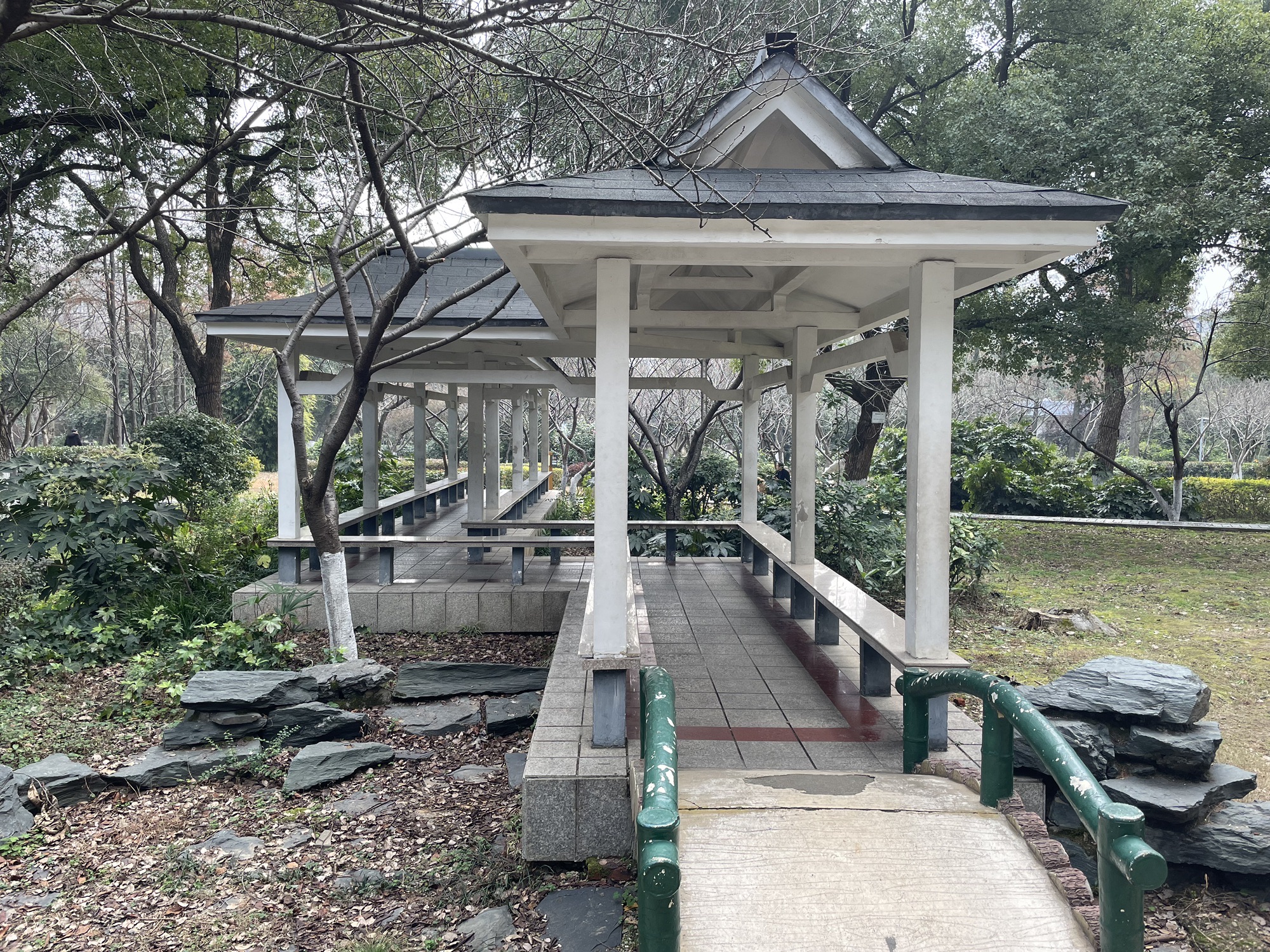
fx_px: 954
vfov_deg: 53.1
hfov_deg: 67.3
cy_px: 476
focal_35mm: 26
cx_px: 635
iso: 32
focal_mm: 4.2
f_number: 1.6
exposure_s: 1/277
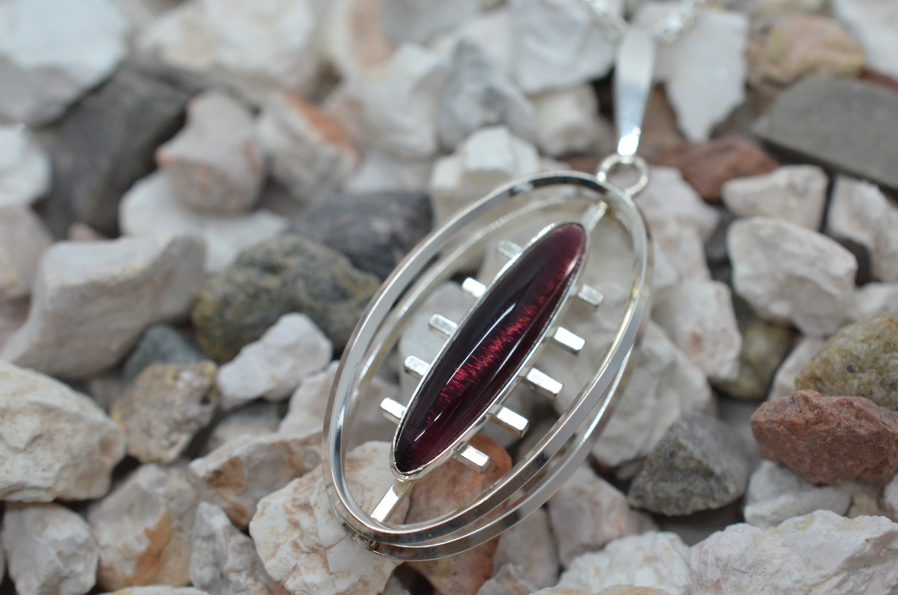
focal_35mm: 75
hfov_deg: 27.0
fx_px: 1867
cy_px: 322
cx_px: 490
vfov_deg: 18.1
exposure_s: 1/1250
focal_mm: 40
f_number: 6.3
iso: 2500
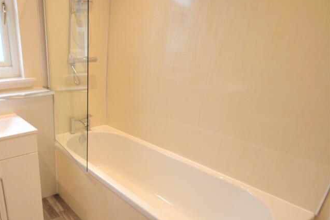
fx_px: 220
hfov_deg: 67.0
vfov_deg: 52.2
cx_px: 67
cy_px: 146
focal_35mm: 24
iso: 400
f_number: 3.5
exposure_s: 1/60
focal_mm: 10
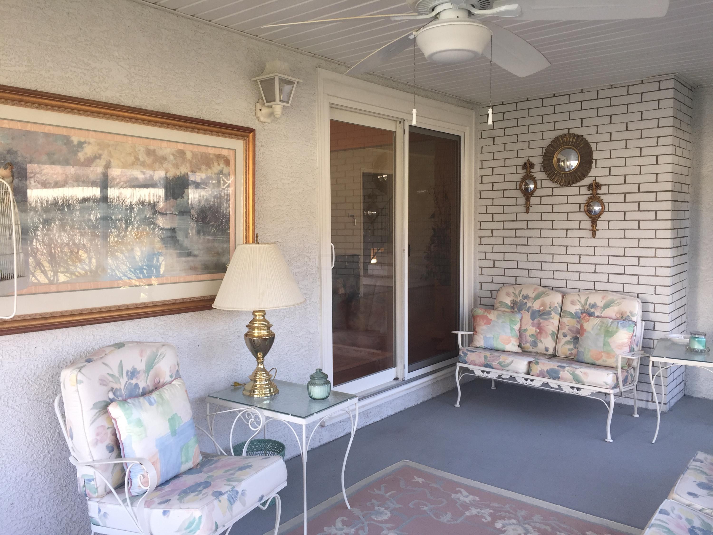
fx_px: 597
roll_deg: +0.9
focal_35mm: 29
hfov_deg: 61.7
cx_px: 356
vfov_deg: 48.2
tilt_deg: -5.3
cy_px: 268
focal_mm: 4.15
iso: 32
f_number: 2.2
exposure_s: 1/30
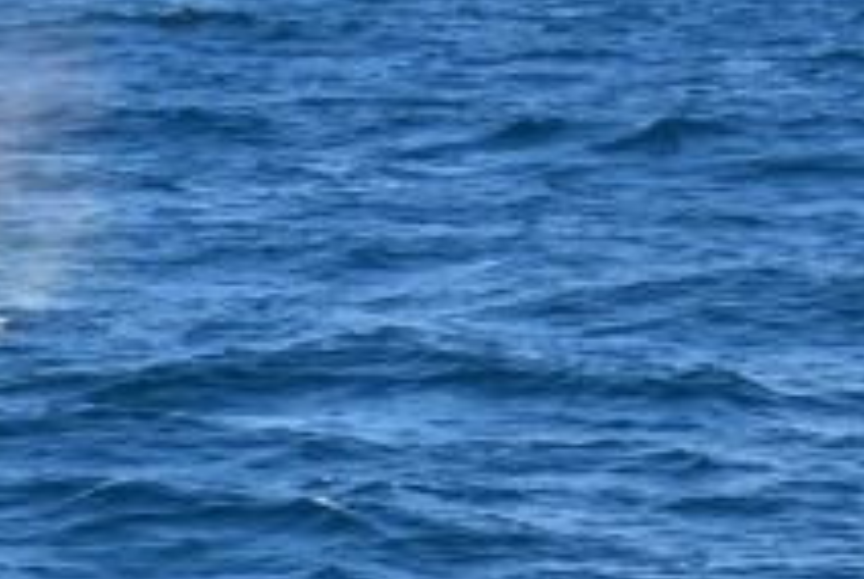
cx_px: -167
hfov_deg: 9.0
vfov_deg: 6.0
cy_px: 948
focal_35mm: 226
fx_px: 5431
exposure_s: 1/8000
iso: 1250
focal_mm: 60
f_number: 5
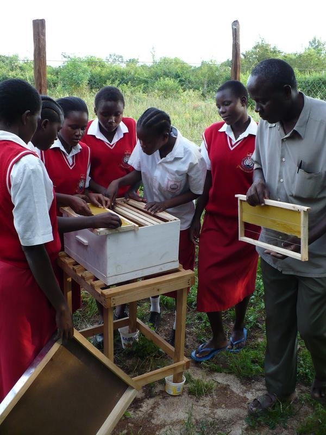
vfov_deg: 50.1
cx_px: 163
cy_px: 218
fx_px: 465
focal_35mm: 37
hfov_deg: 38.7
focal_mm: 6.1
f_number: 2.8
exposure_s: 1/125
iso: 125
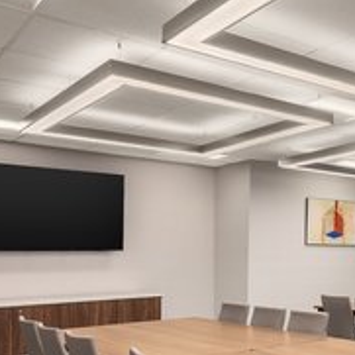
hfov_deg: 32.7
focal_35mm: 45
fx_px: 522
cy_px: 263
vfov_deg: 36.7
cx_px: 396
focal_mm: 13.5
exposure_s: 1/100
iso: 100
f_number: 9
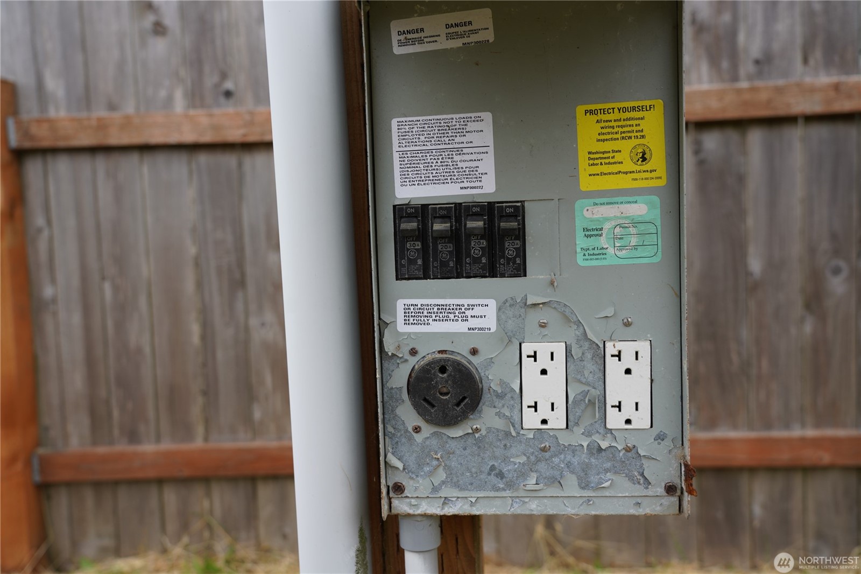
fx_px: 813
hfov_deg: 55.8
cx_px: 430
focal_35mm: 34
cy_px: 287
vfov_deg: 38.9
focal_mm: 34
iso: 100
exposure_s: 1/200
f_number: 4.5
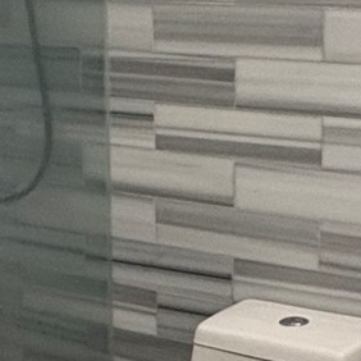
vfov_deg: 19.3
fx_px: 1062
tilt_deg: -10.0
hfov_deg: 18.5
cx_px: 401
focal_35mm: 90
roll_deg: -2.5
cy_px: 220
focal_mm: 2.22
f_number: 2.2
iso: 320
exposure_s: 1/60
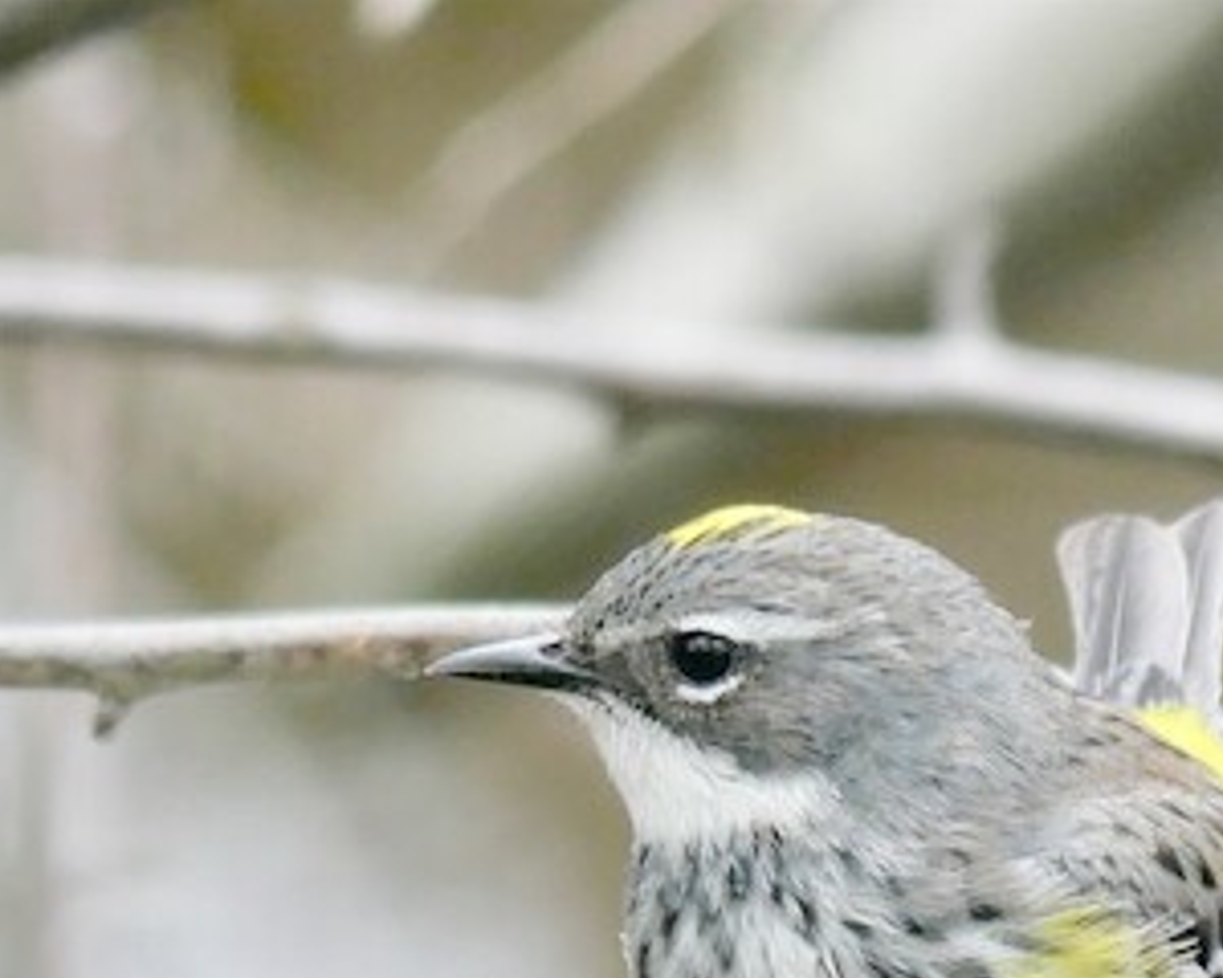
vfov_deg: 1.2
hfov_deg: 1.5
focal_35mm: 1250
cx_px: 1044
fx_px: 45245
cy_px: 976
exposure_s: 1/500
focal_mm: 300
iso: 400
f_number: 5.6
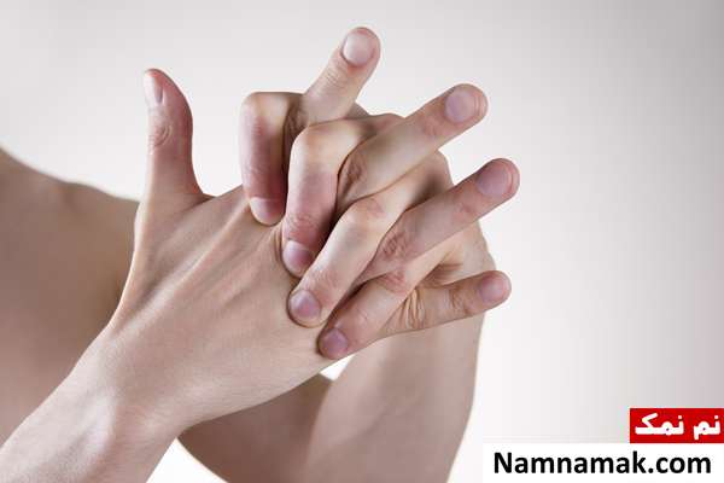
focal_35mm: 75
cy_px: 242
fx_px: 1508
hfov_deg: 27.0
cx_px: 362
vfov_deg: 18.2
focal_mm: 75
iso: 200
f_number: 6.3
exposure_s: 1/100
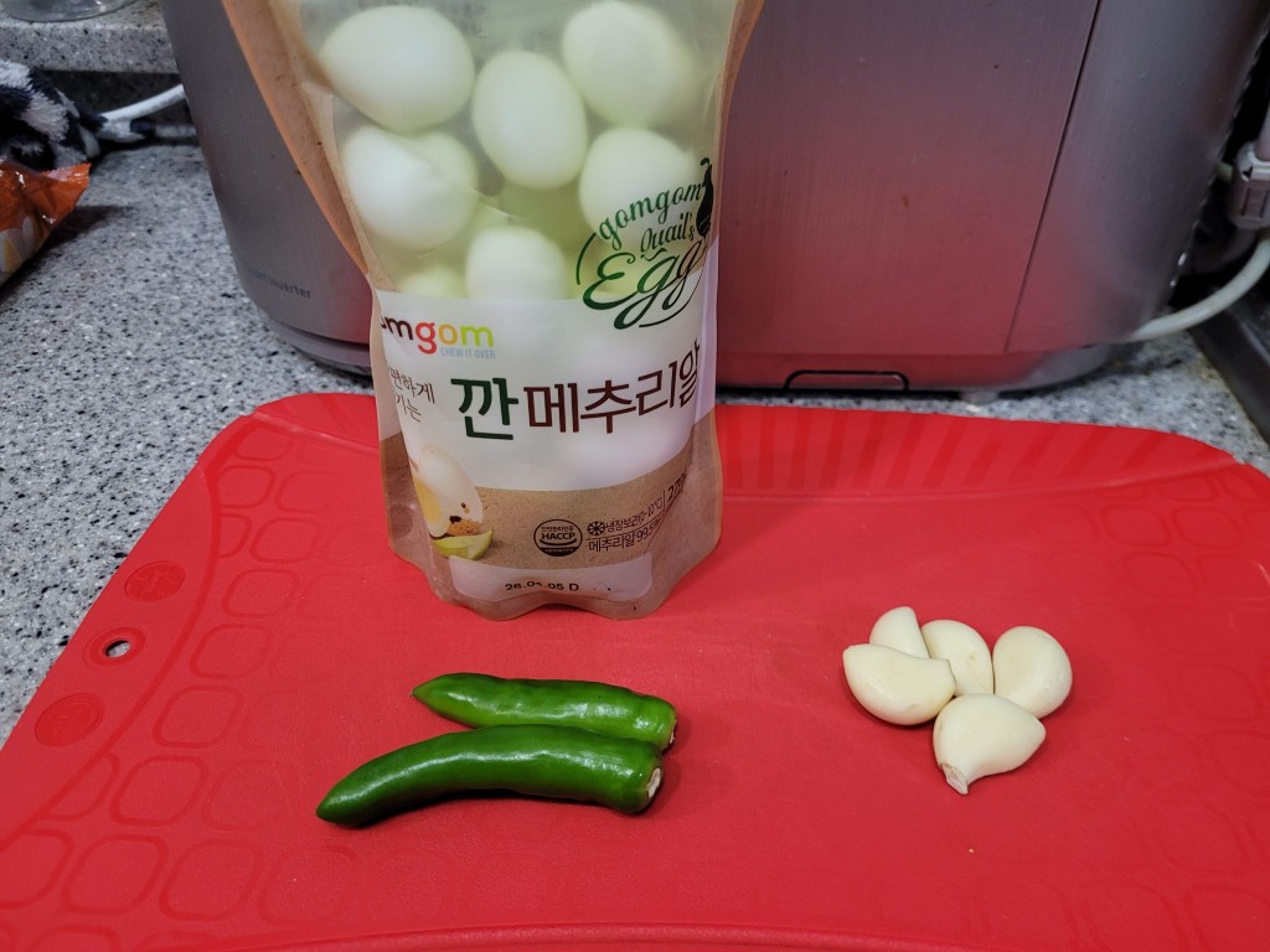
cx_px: 635
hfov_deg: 67.3
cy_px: 476
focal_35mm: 26
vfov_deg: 53.1
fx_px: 954
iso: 200
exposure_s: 1/60
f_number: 1.8
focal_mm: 5.4
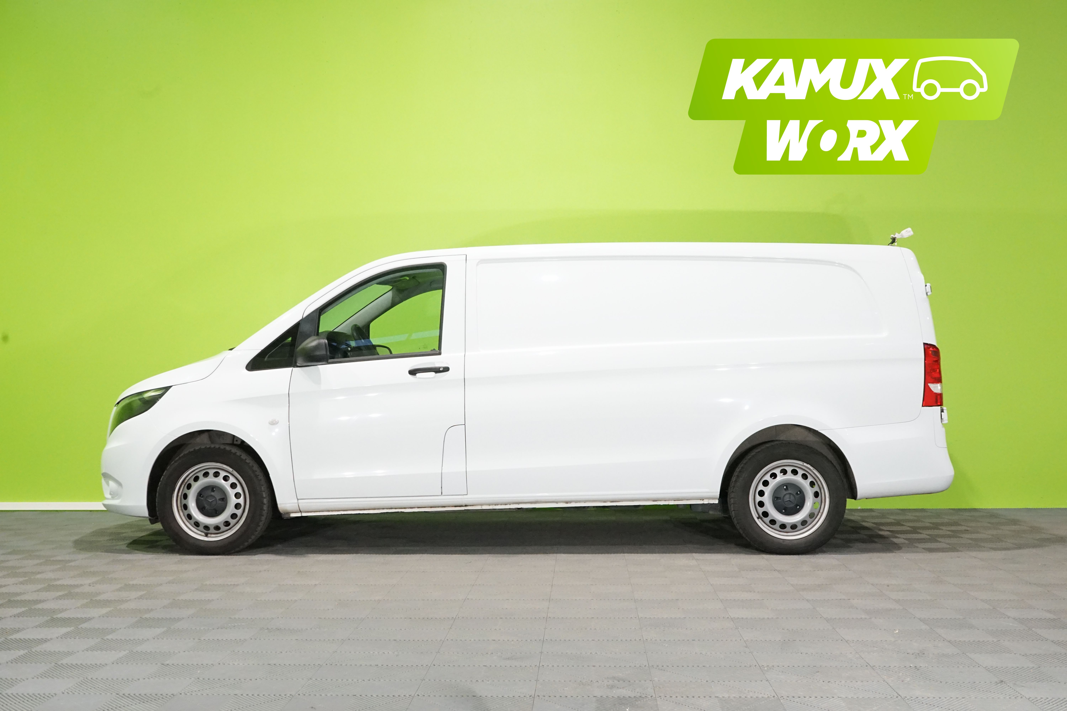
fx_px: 1097
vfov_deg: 35.9
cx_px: 534
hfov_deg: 51.9
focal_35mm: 37
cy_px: 356
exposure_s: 1/80
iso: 6400
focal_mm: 37
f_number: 10
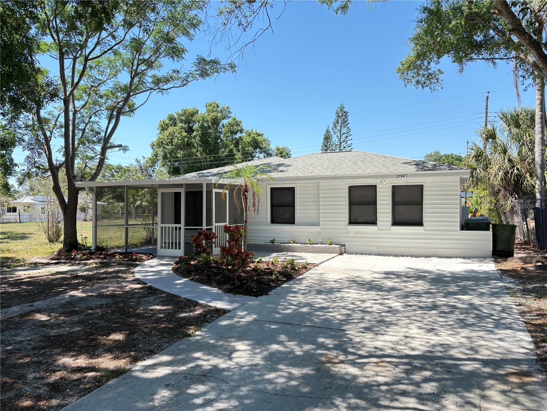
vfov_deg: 53.1
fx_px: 411
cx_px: 274
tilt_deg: +0.3
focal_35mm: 26
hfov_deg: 67.3
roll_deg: +0.8
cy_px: 206
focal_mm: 5.96
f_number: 1.6
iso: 50
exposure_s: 1/641
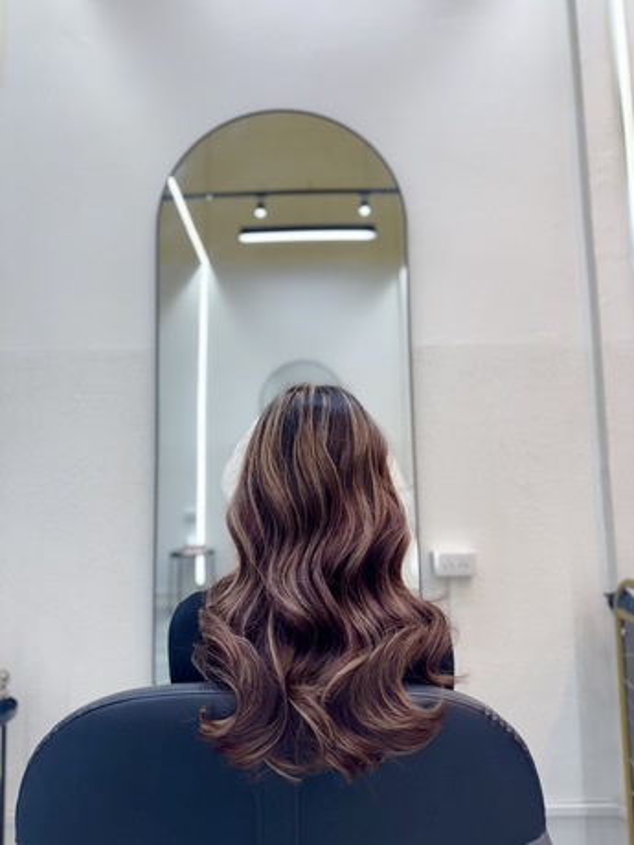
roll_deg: +1.5
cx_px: 317
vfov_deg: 71.6
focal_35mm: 24
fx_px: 586
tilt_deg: +7.6
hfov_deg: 56.8
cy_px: 422
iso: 200
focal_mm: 6.76
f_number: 1.78
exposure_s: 1/100
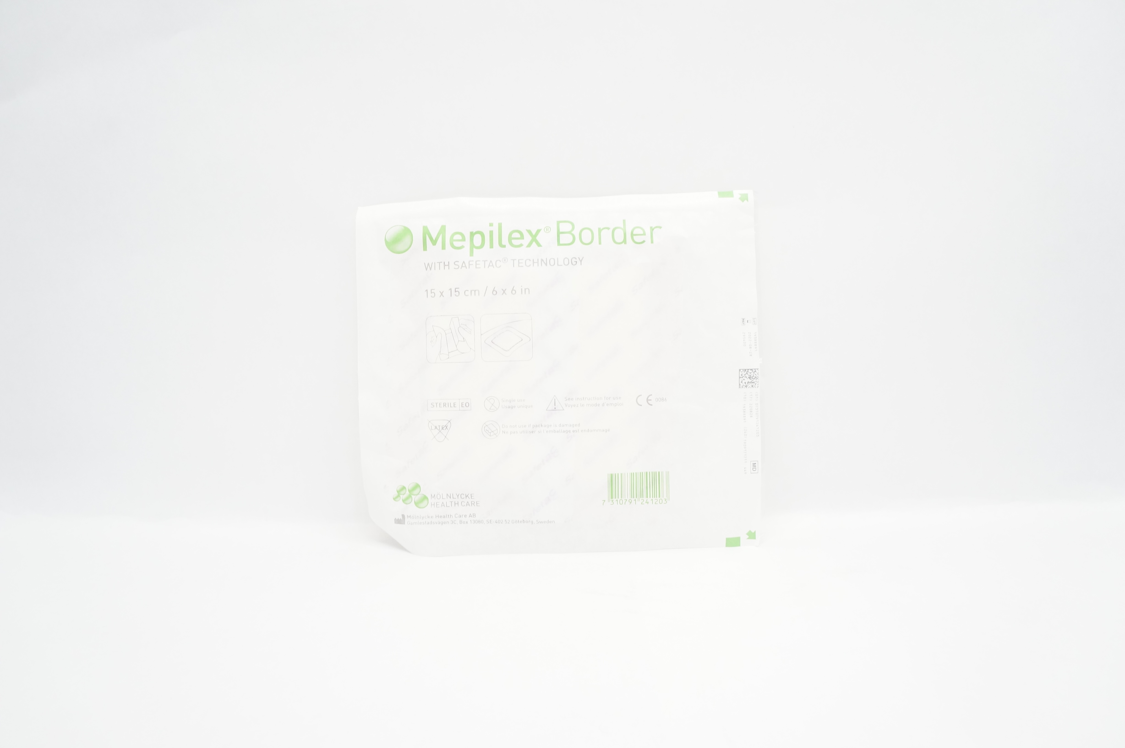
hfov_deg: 67.4
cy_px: 374
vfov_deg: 47.8
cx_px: 562
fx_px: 843
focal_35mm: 27
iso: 800
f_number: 5.6
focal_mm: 18
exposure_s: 1/60
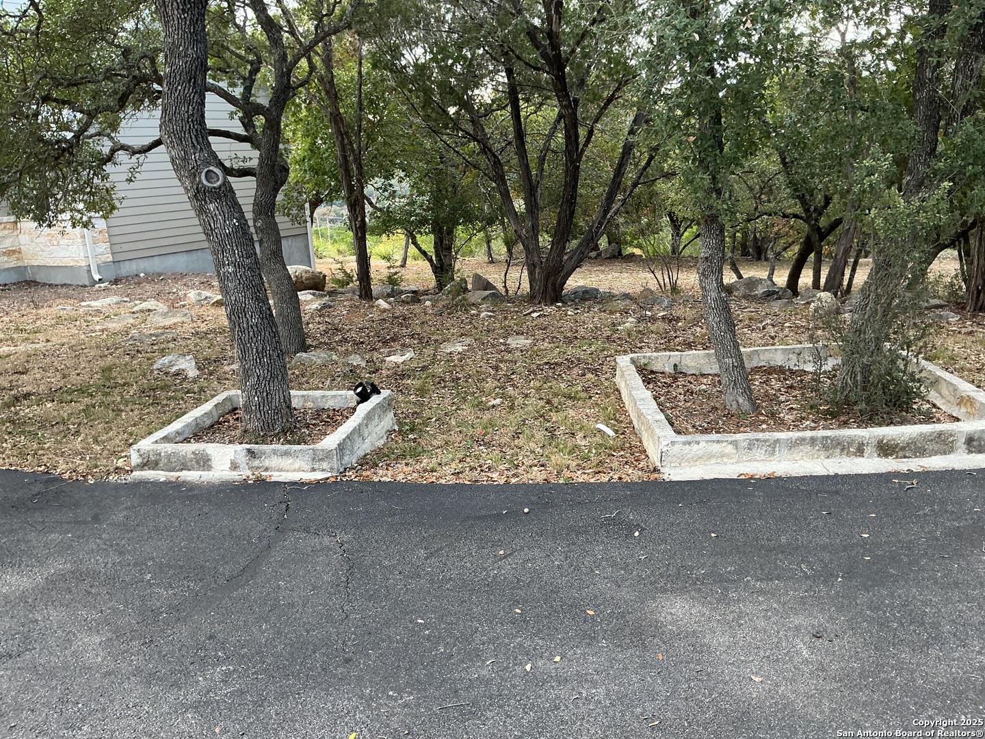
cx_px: 492
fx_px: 825
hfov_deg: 61.7
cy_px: 370
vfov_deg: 48.2
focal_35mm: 29
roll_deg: +3.8
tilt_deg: -13.2
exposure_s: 1/120
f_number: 1.8
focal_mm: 3
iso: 20
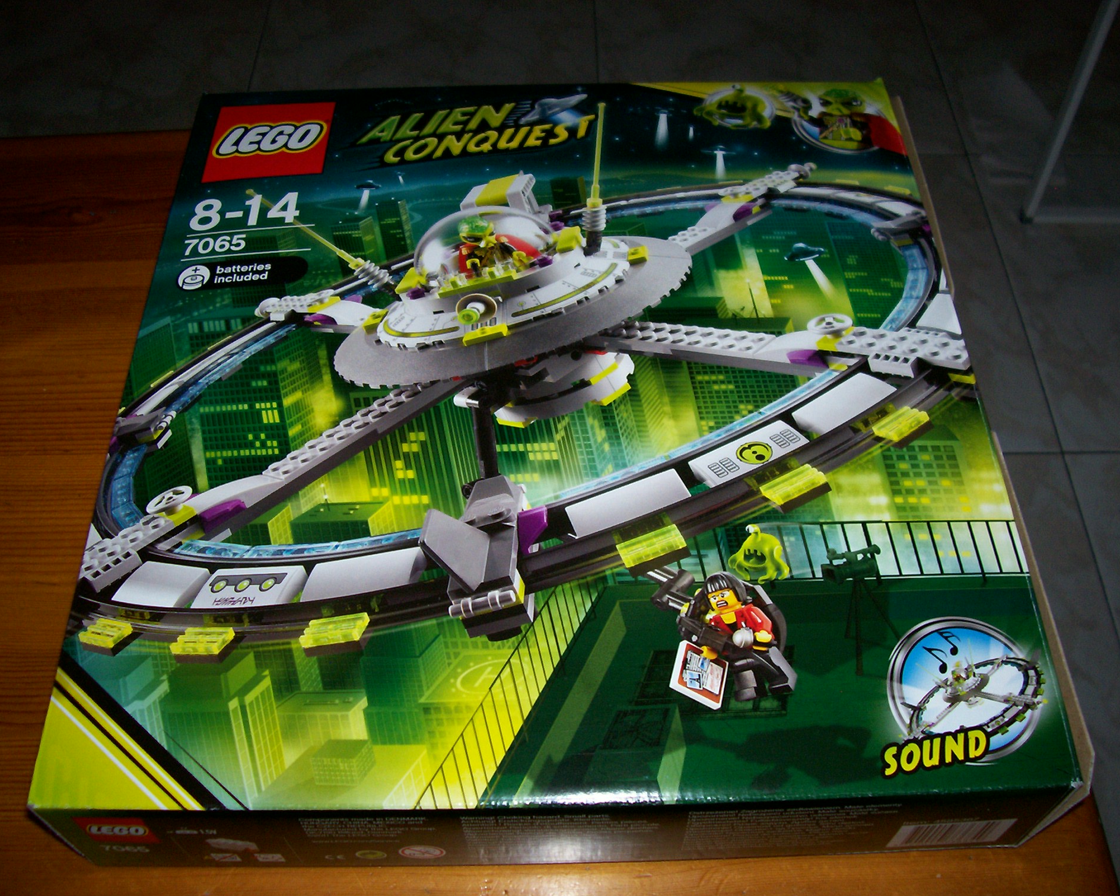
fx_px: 1193
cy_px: 446
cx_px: 567
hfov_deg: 50.3
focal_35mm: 36
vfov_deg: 41.1
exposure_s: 1/64
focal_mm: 5.6
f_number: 2.7
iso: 80
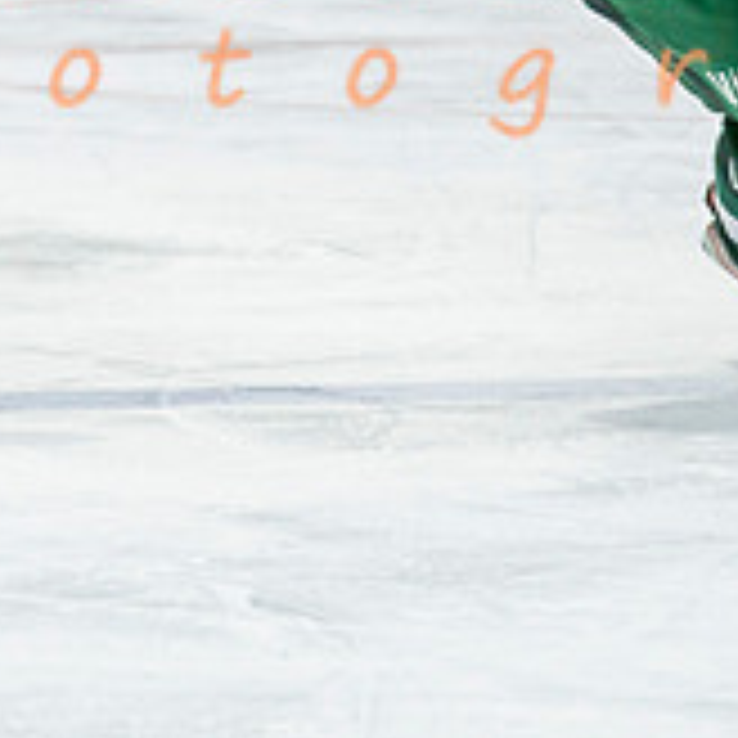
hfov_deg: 3.0
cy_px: 96
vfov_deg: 3.0
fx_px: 13893
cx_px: 654
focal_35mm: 576
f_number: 3.2
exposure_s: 1/640
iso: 500
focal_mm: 142
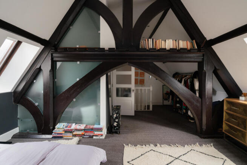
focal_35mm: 16
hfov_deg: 96.7
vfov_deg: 73.8
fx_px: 110
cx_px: 124
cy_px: 82
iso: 400
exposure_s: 1/2.5
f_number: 9
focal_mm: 16
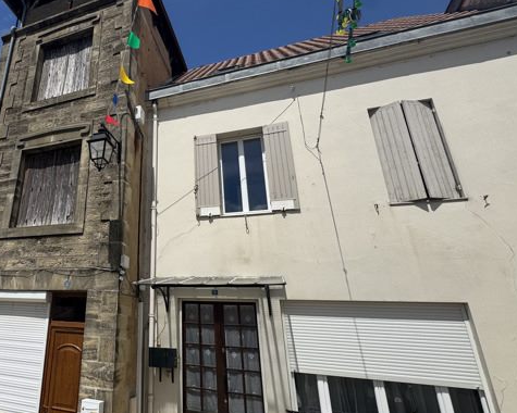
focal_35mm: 23
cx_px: 113
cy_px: 198
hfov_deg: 66.8
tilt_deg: +22.3
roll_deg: -2.0
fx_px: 352
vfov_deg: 60.9
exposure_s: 1/3717
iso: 50
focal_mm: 2.22
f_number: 2.2
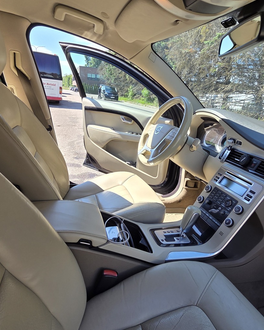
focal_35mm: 20
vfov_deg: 80.3
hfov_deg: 68.1
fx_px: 195
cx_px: 132
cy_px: 173
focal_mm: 2.2
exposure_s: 1/443
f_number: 2.2
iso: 50
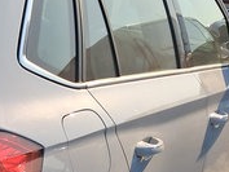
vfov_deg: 12.0
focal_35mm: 122
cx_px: -116
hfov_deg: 15.0
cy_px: 176
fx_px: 808
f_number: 1.8
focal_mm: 4
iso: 20
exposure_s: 1/842
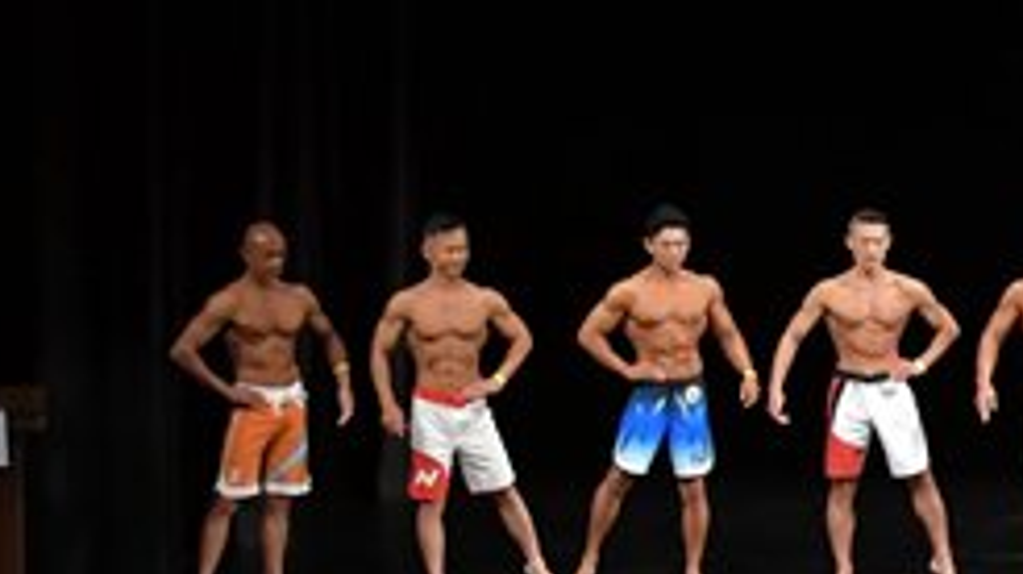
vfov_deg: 6.4
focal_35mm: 188
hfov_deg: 11.0
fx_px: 5096
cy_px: 324
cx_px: 1545
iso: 3200
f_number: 5.6
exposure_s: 1/400
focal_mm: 38
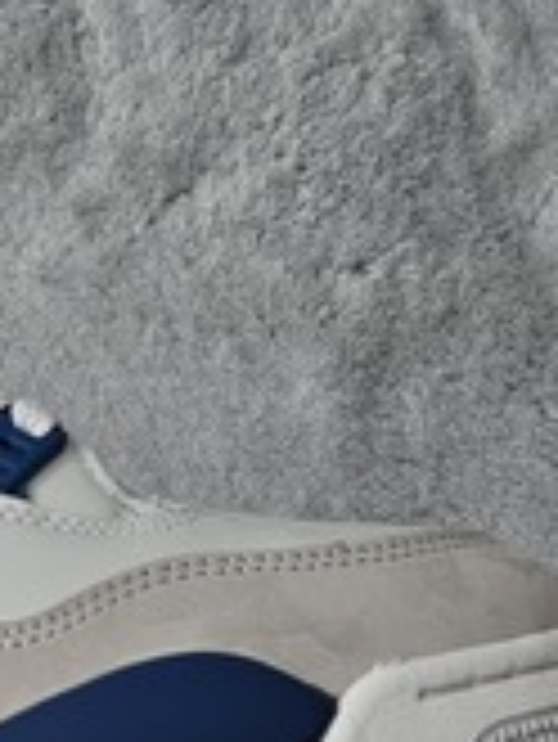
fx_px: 2039
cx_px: -230
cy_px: 1144
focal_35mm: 95
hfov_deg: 14.7
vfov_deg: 18.1
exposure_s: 1/25
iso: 640
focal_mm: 6.3
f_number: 1.7
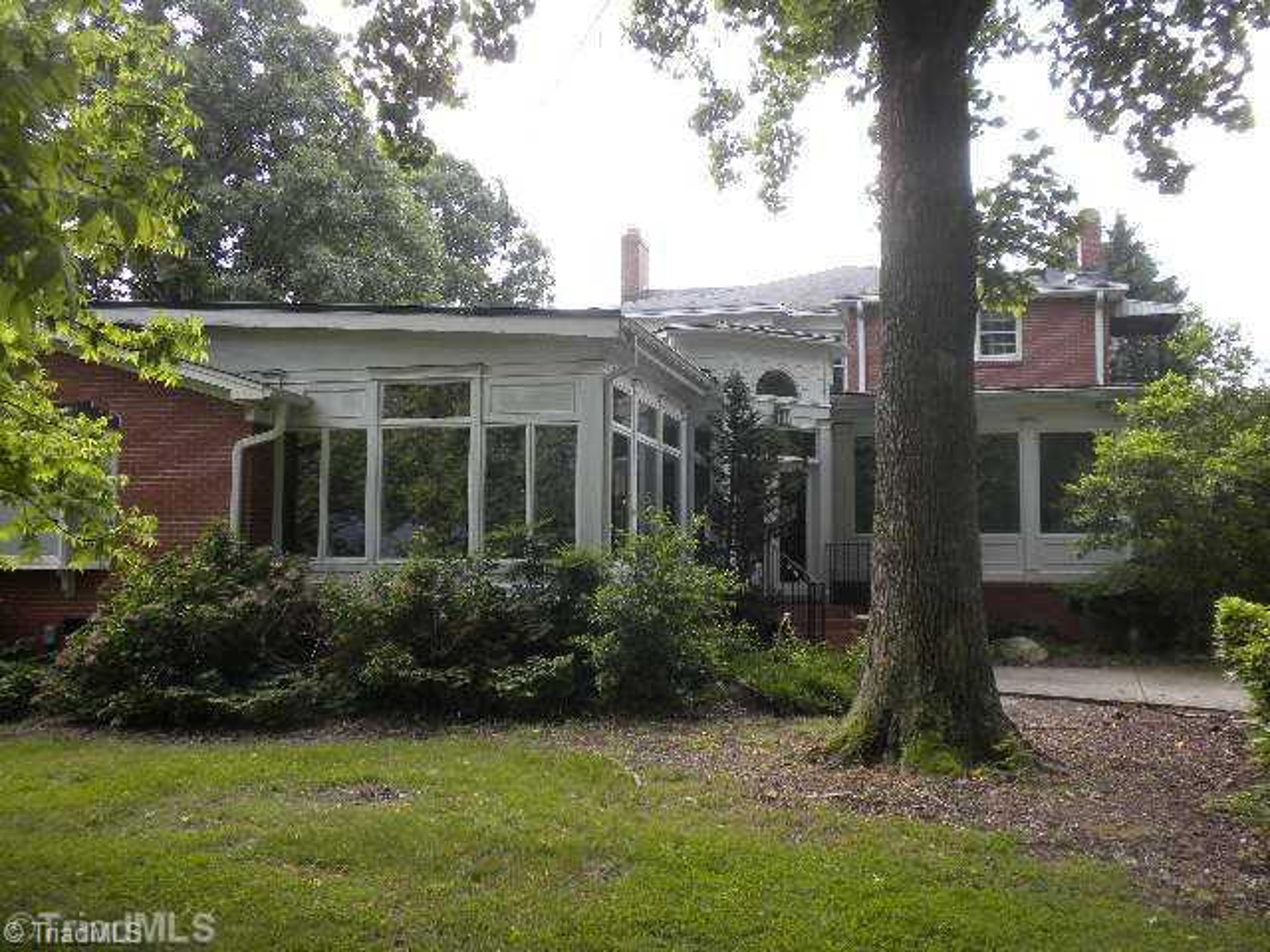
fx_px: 1357
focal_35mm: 37
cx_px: 635
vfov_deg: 38.7
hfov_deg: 50.1
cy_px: 476
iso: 64
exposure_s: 1/163
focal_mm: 6.6
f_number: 3.5
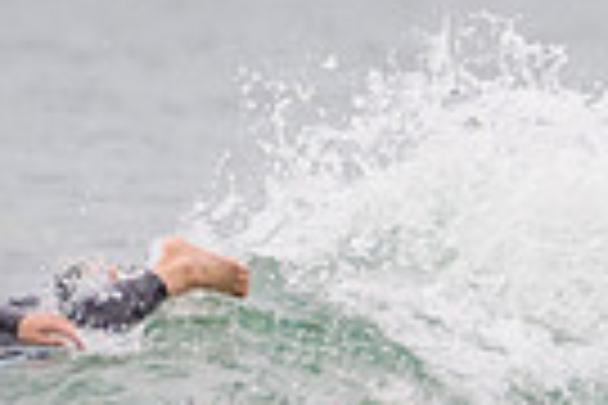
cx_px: 1128
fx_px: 44583
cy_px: 386
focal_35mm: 2640
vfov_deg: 0.5
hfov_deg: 0.8
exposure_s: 1/800
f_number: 5.6
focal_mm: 500
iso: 320
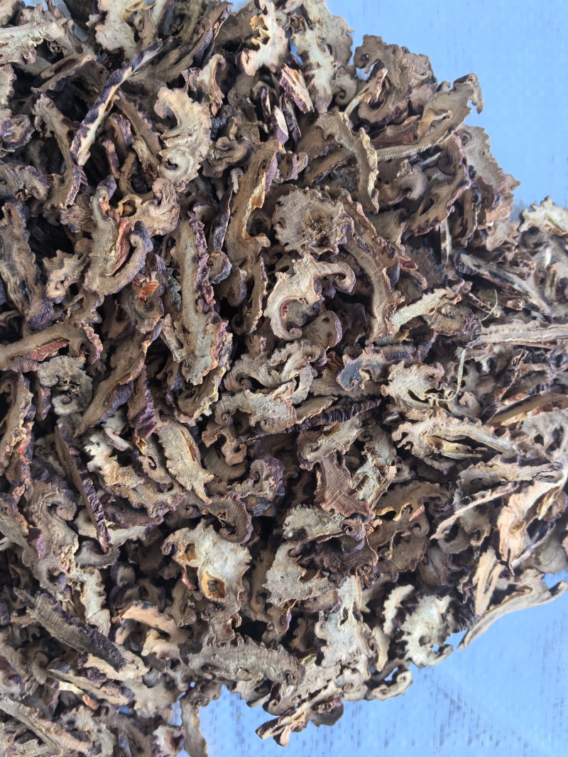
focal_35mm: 27
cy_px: 378
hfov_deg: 51.3
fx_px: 591
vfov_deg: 65.3
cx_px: 284
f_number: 2
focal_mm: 5.75
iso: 100
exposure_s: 1/100
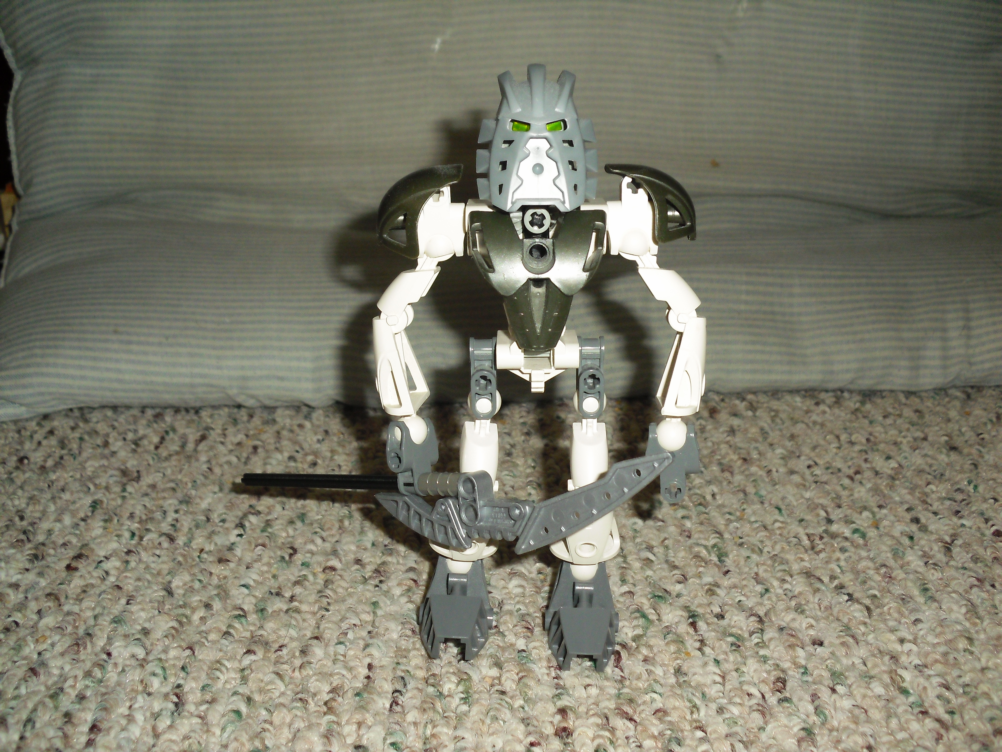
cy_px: 376
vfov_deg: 39.7
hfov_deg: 51.4
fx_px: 1042
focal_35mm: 36
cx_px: 501
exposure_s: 1/60
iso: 200
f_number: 3.1
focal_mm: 6.3
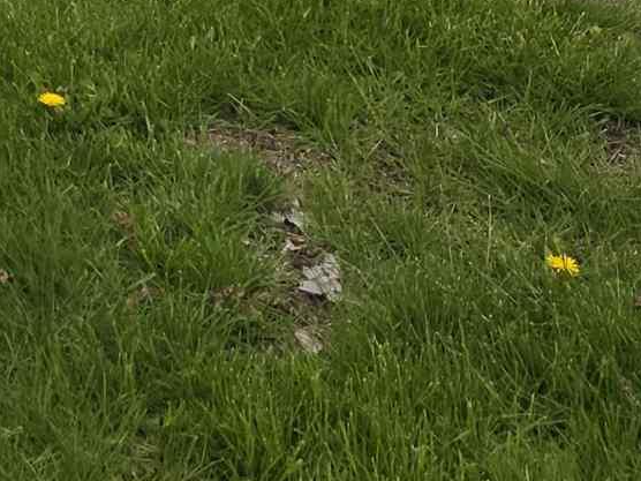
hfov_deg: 13.3
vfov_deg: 9.7
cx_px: -647
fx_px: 2352
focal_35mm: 127
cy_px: -820
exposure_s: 1/354
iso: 12
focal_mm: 6.3
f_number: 1.7
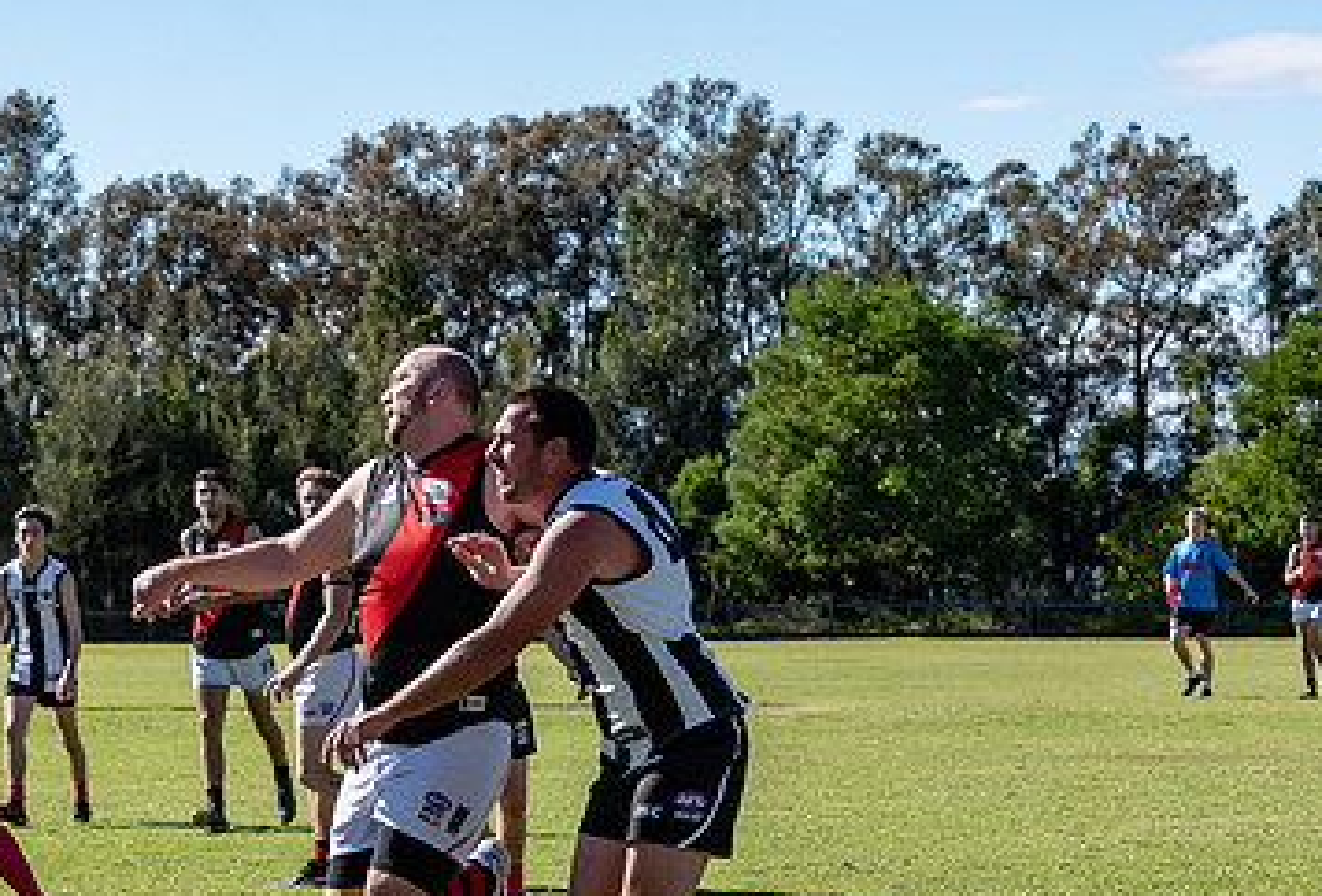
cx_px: 656
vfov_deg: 9.0
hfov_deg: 13.3
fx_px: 5684
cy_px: 614
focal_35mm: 154
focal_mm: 58
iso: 800
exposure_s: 1/3200
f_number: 7.1
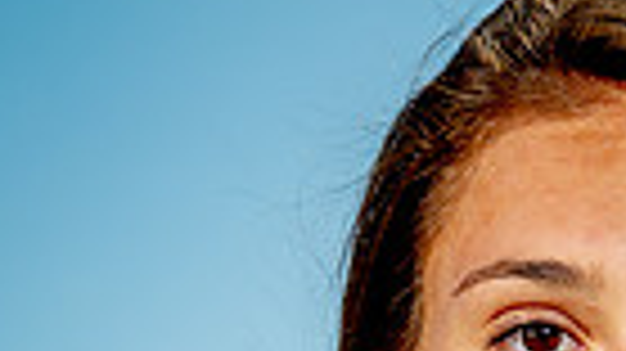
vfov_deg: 5.2
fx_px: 3699
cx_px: 721
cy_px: 968
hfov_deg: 9.6
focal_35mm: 223
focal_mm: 40
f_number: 11
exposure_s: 1/125
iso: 100
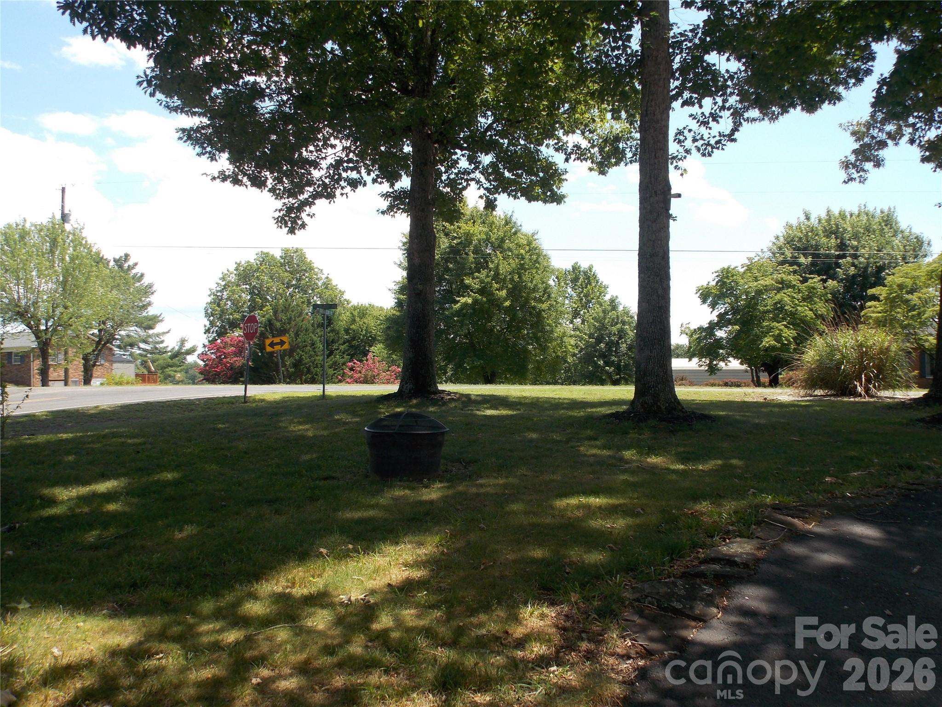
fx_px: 735
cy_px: 354
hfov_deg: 65.3
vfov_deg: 51.4
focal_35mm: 27
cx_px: 471
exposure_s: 1/400
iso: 80
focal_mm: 4.8
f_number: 3.2
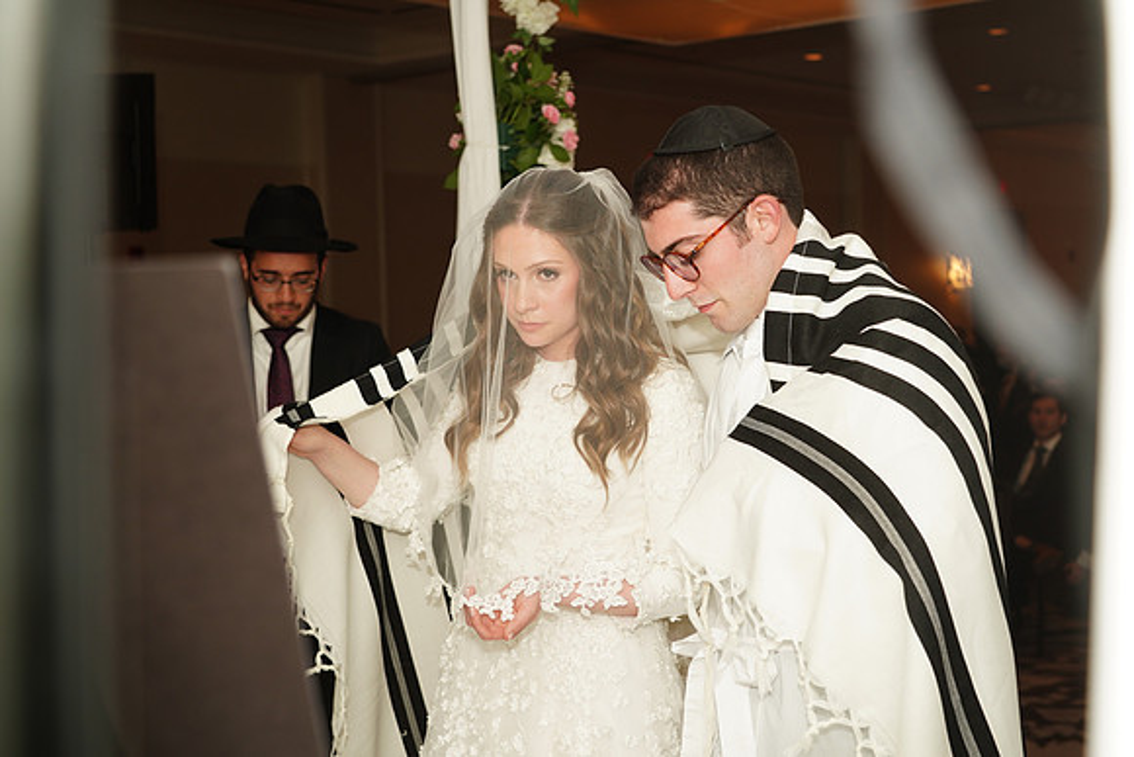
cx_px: 567
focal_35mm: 46
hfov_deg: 42.7
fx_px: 1449
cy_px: 378
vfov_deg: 29.3
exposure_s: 1/80
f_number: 4.5
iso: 500
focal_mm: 46
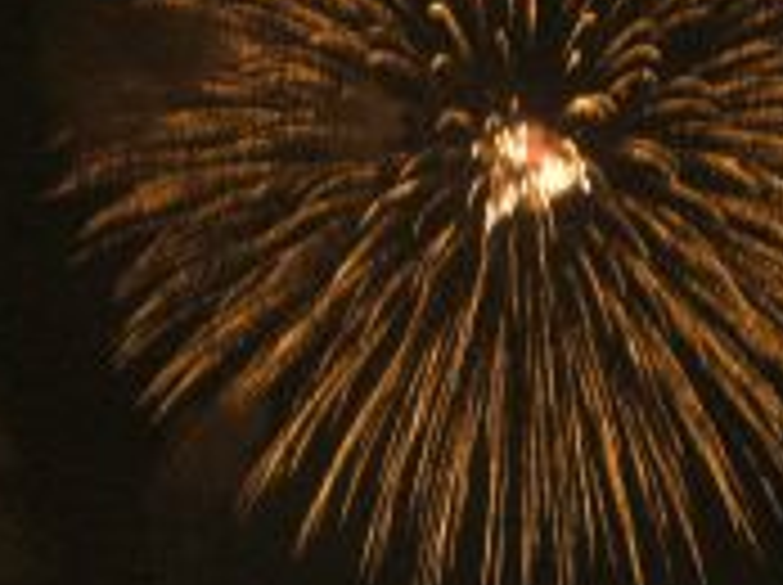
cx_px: 562
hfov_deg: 8.2
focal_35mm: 242
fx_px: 5466
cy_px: 324
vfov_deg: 6.1
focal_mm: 17.4
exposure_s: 1/4
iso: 400
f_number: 5
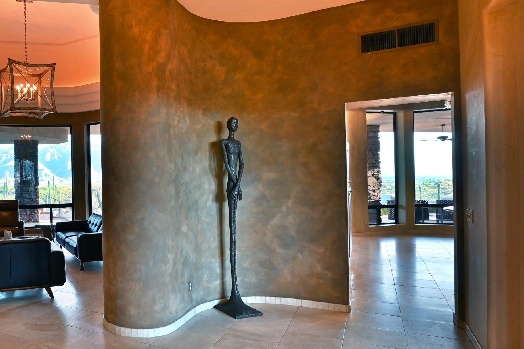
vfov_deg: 49.4
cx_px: 104
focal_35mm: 26
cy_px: 151
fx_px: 378
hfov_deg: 63.4
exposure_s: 1/3
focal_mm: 16
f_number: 9
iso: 100
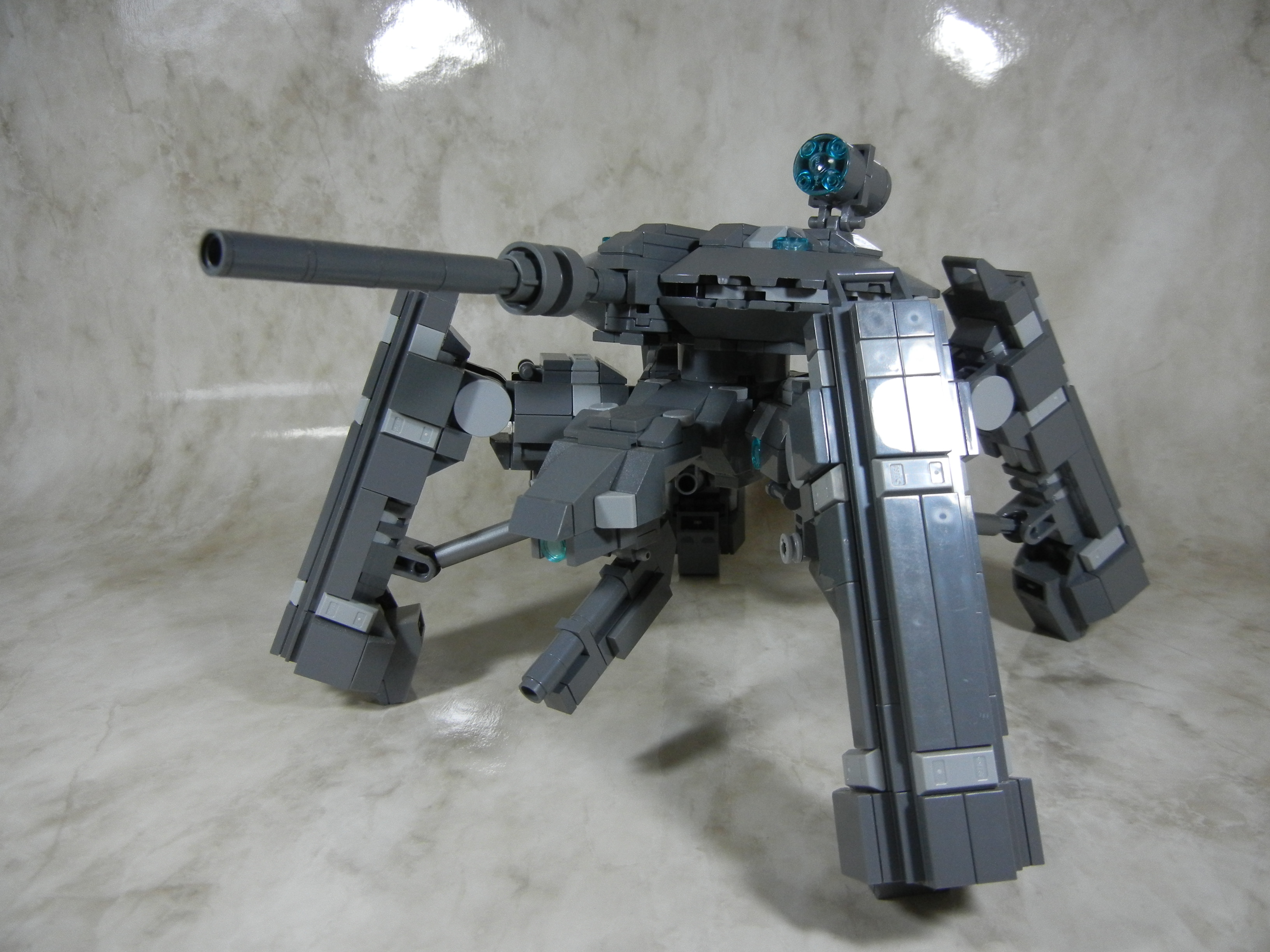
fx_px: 1101
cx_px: 635
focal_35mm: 30
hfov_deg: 60.0
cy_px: 476
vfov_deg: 46.8
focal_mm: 5.4
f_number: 3.5
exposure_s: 1/107
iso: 400
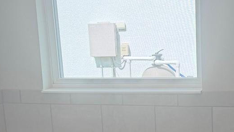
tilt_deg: -11.7
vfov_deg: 14.8
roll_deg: +2.1
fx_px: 496
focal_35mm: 80
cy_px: 132
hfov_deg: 26.3
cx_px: 166
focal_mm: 6.76
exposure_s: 1/342
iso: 100
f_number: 1.78
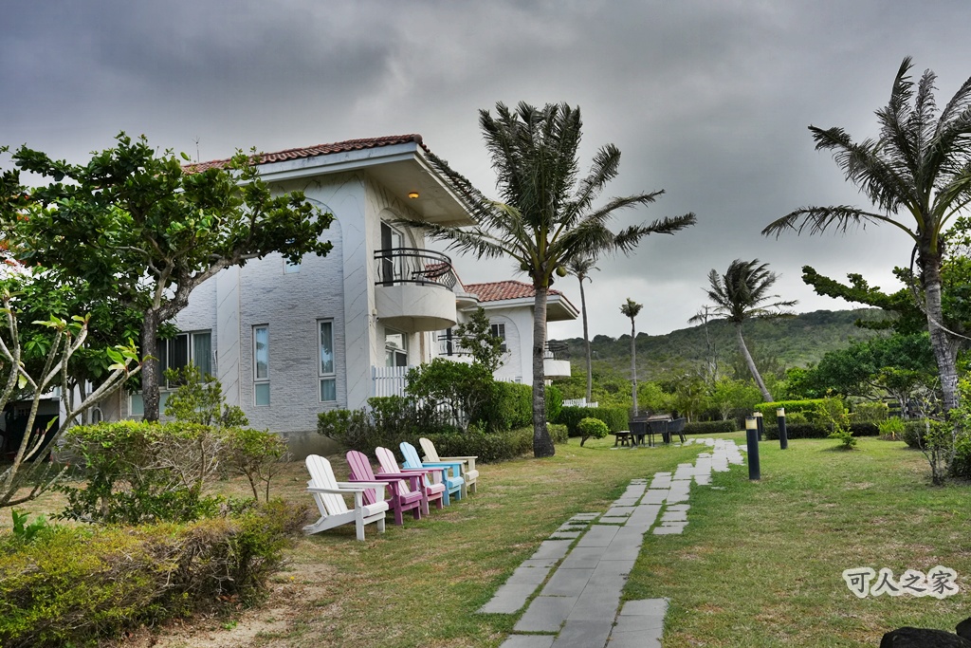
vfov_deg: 43.5
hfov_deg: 61.8
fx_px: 812
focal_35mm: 30
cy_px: 324
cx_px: 486
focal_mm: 30.1
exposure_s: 1/1600
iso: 1250
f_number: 8
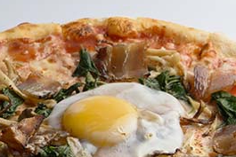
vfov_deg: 4.5
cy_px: 189
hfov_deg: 6.7
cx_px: 151
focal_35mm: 308
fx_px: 2020
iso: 80
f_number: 8.5
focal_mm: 85
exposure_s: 1/200
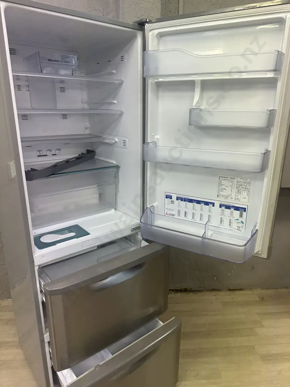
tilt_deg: -17.6
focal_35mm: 24
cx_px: 145
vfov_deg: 71.6
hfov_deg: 56.8
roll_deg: -0.4
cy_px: 194
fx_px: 268
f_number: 1.78
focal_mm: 6.86
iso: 125
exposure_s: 1/100
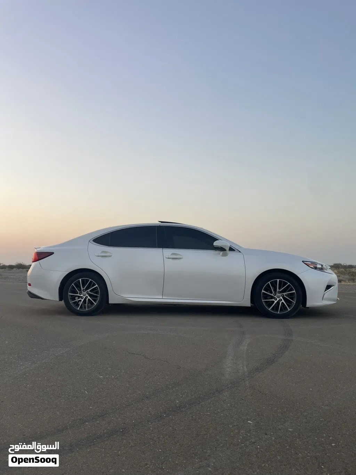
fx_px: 356
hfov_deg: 53.1
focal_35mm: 26
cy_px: 238
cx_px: 178
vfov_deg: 67.3
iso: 32
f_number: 1.6
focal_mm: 4.2
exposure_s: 1/244
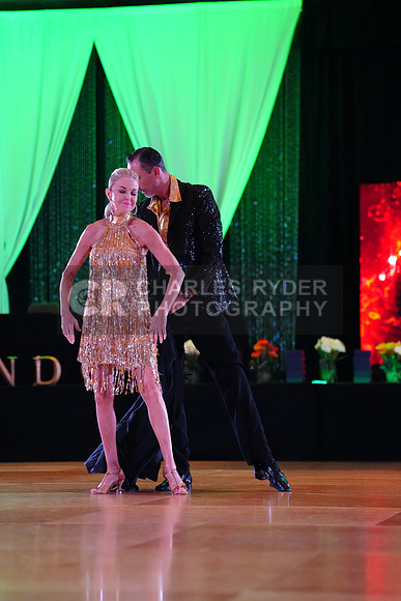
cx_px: 200
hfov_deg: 13.6
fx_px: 1686
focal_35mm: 101
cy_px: 300
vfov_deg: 20.2
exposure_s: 1/400
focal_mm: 101
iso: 6400
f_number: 2.8
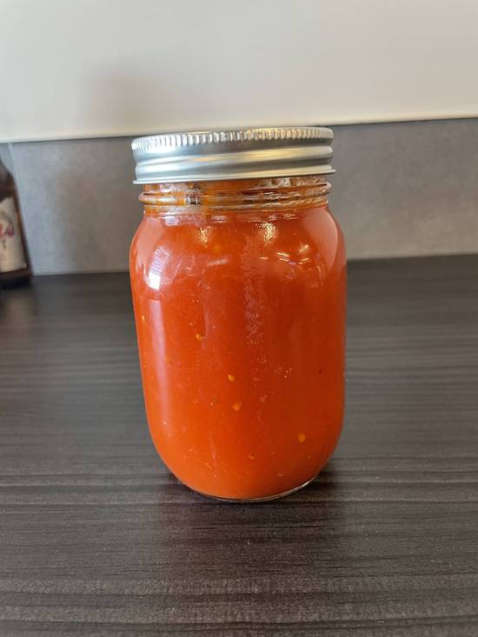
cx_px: 239
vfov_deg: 67.3
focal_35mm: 26
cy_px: 318
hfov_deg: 53.1
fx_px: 479
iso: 200
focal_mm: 4.2
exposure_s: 1/60
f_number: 1.6
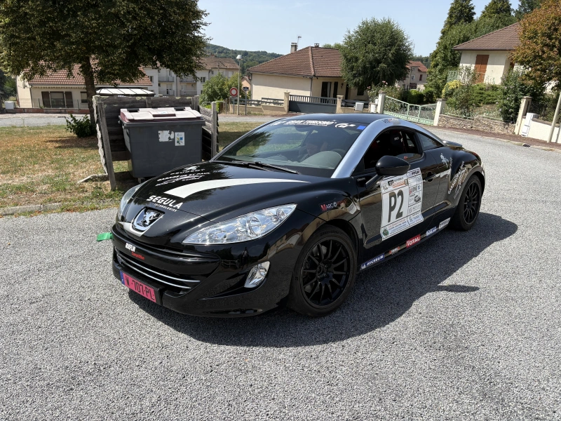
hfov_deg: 67.3
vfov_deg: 53.1
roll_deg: -2.3
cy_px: 210
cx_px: 280
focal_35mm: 26
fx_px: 421
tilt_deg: -20.1
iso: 50
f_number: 1.6
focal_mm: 5.96
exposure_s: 1/2141
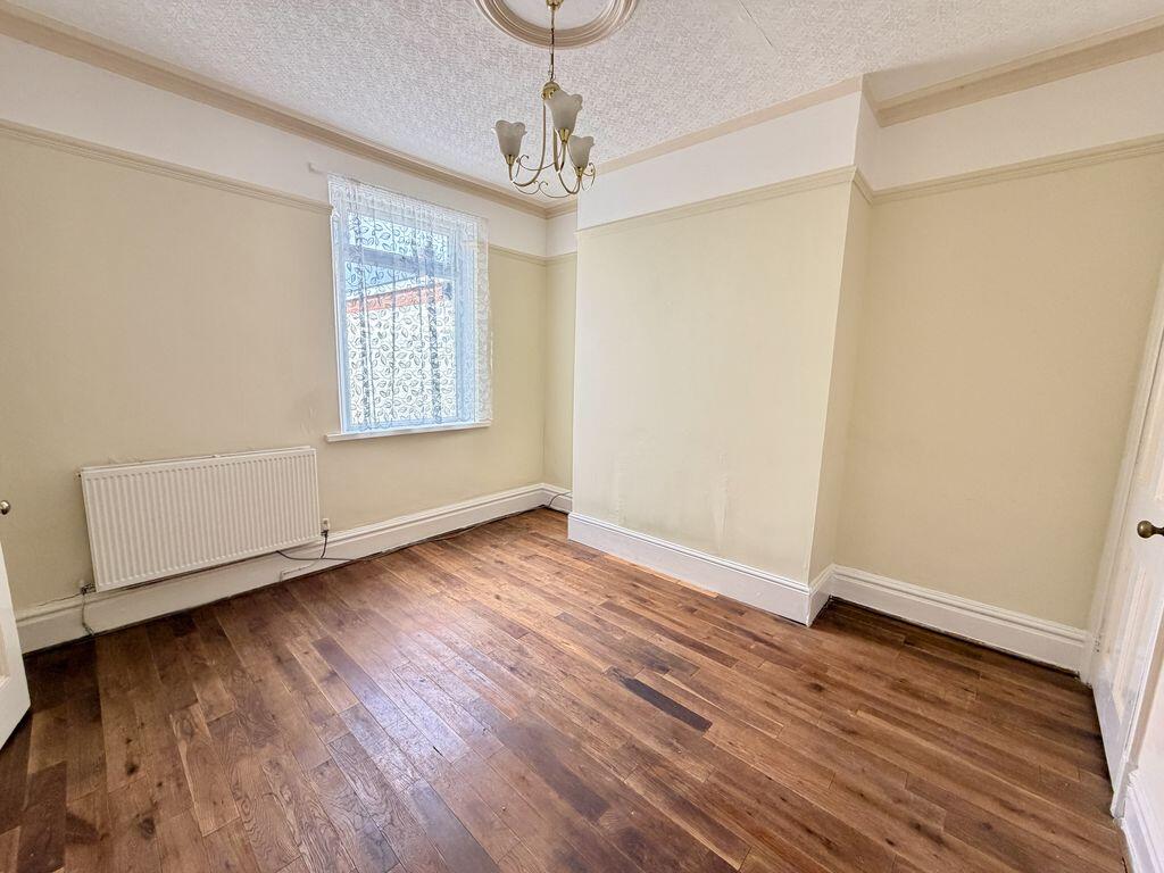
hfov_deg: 102.1
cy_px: 436
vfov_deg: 85.7
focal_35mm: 14
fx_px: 471
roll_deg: -1.2
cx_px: 582
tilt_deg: -7.8
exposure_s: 1/121
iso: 320
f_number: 2.2
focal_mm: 2.22
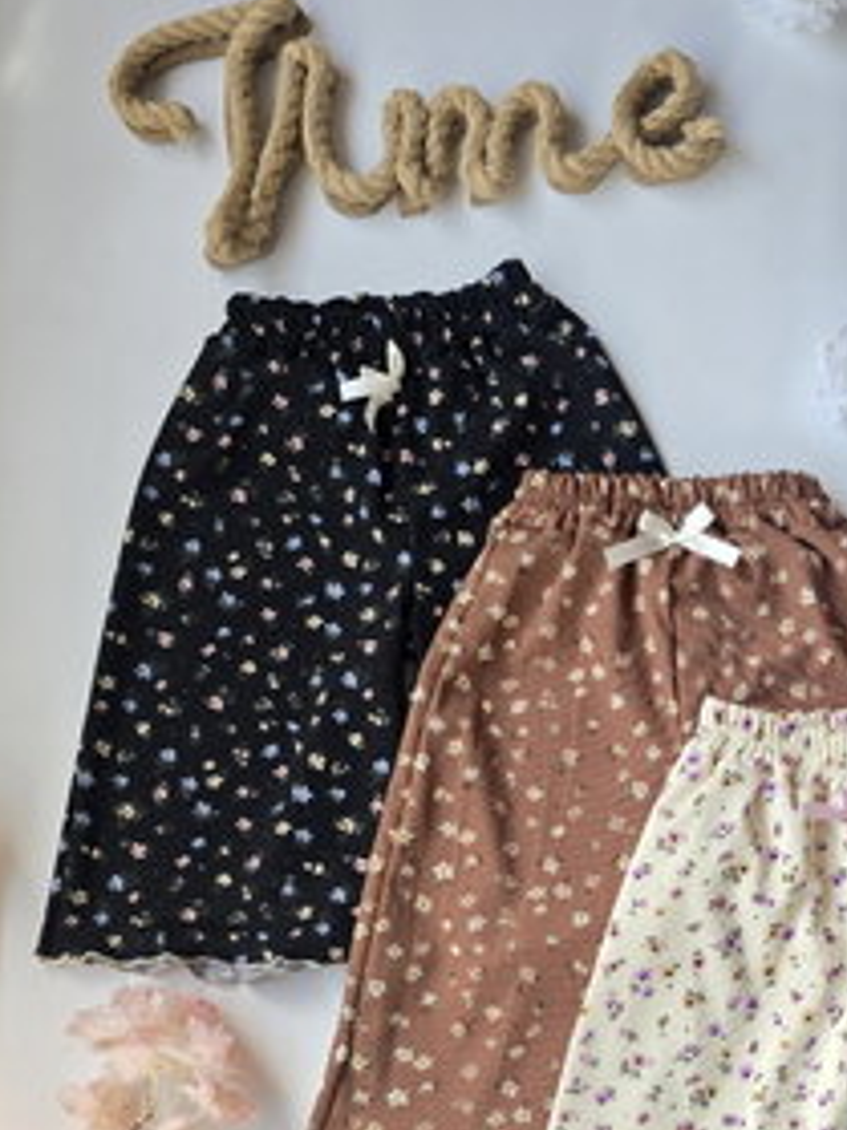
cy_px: 917
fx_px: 1437
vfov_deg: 41.0
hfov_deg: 31.2
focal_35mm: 44
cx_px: 774
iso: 64
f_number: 1.7
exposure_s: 1/180
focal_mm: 6.3
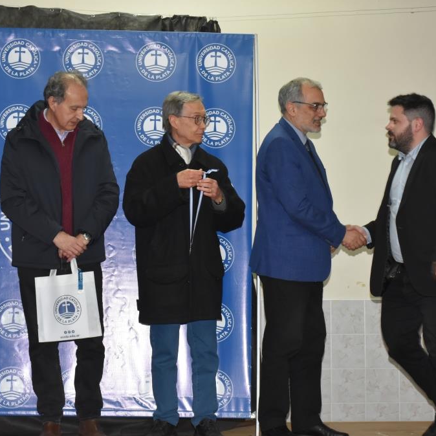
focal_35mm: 93
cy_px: 218
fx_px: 1325
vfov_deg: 18.7
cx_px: 189
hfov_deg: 18.7
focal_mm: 48
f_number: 8
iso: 1600
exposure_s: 1/60
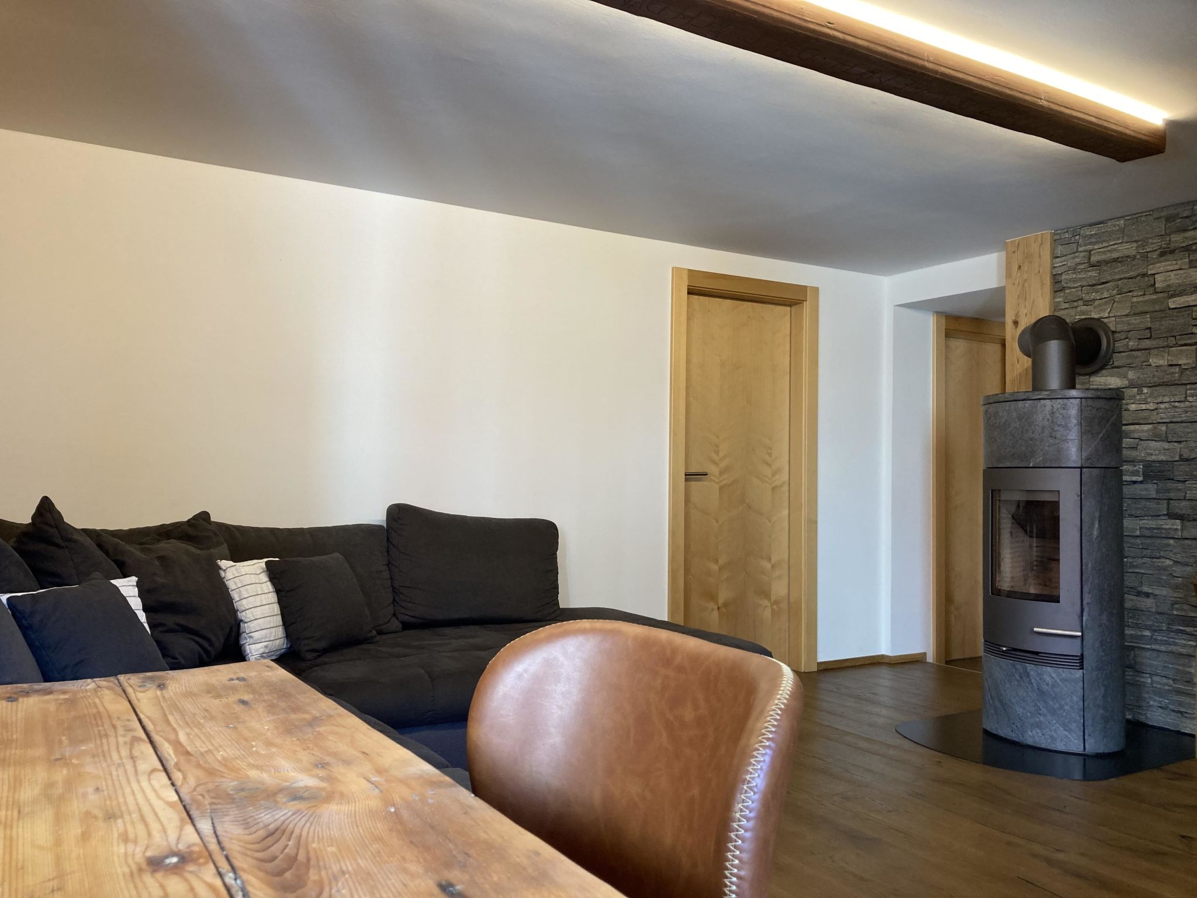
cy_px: 449
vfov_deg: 49.7
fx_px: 968
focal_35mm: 28
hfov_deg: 63.4
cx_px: 598
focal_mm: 3.99
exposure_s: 1/50
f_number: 1.8
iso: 80
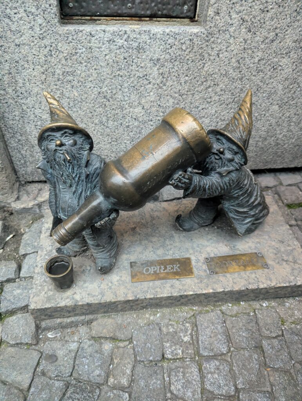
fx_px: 278
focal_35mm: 24
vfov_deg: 71.5
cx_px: 151
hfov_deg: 56.9
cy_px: 200
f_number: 1.85
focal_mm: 6.81
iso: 2924
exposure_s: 1/39.9
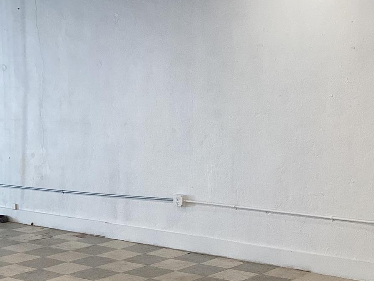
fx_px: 767
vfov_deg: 20.6
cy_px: 206
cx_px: 207
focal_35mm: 71
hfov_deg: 27.4
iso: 100
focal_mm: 3.3
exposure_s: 1/60
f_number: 2.4
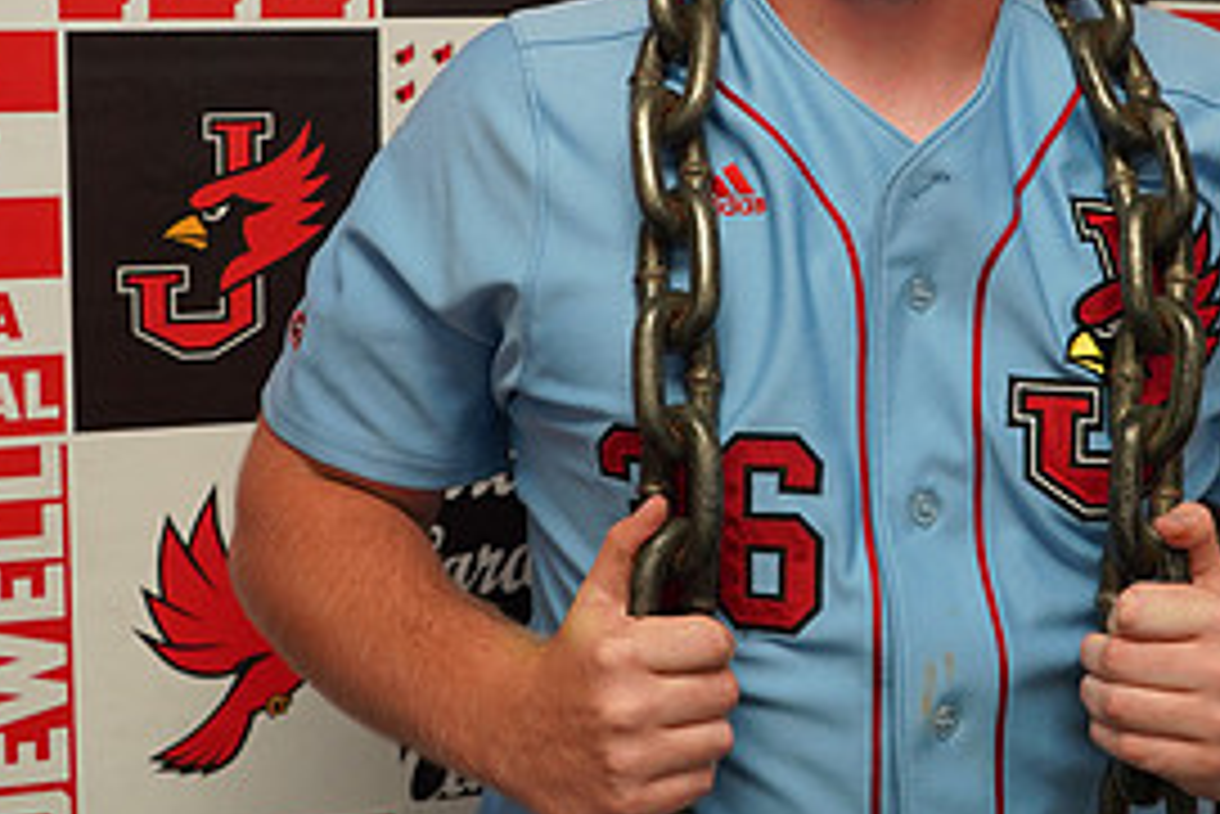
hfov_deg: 32.1
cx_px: 801
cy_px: 119
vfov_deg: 21.6
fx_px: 2102
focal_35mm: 62
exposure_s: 1/160
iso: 800
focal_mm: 29
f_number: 4
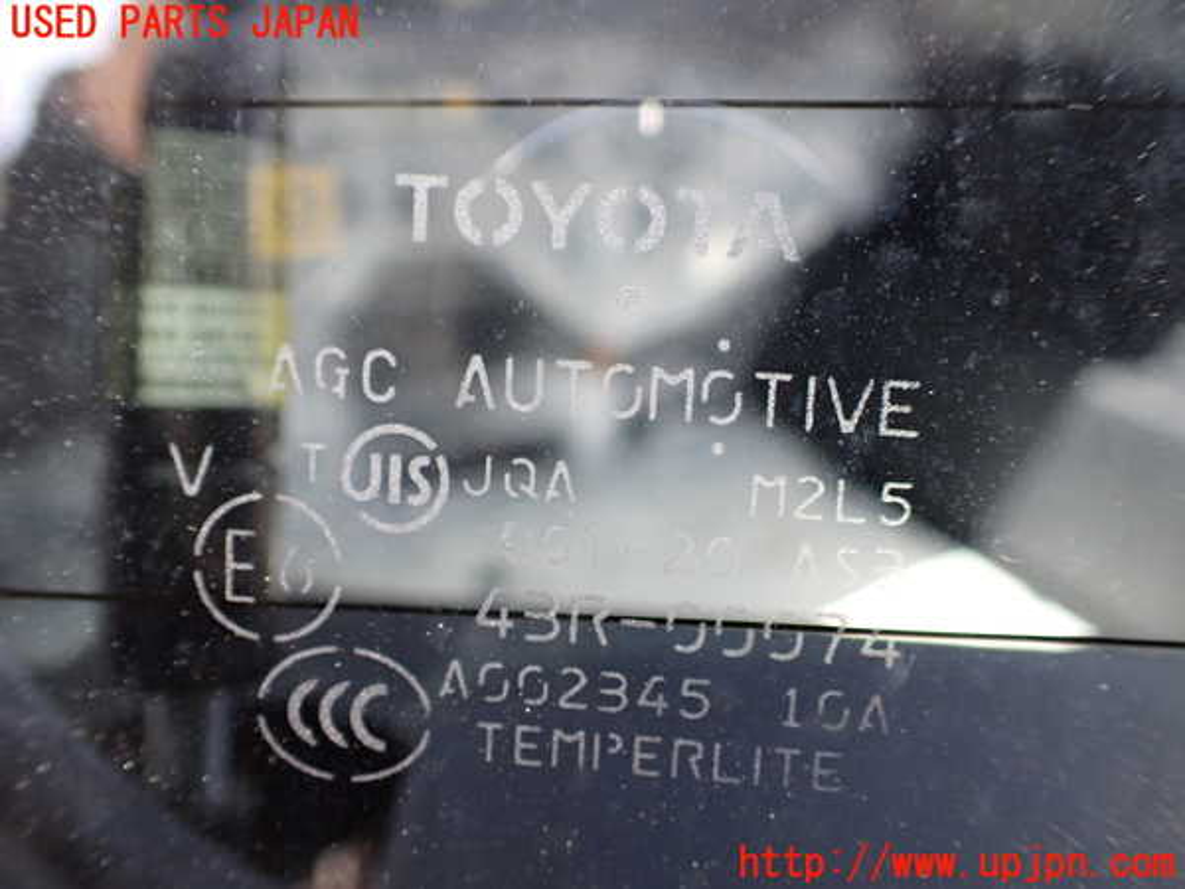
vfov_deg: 46.8
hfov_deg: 60.0
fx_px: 1027
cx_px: 592
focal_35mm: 30
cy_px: 444
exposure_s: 1/125
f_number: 2.3
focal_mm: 5.4
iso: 250
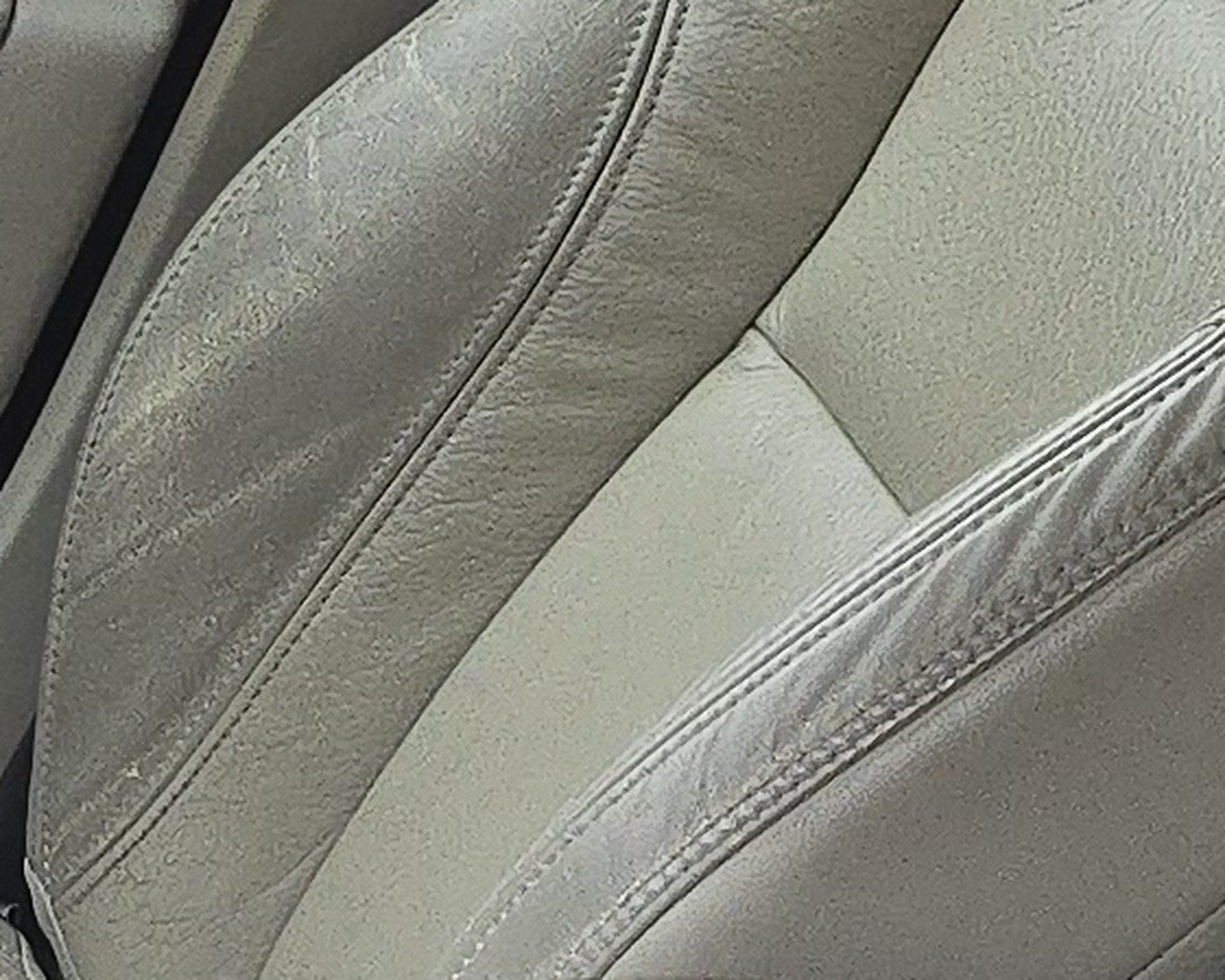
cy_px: 1609
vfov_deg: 9.3
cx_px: -834
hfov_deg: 11.4
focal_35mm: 160
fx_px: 5802
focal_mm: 6.3
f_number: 1.7
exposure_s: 1/180
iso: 125
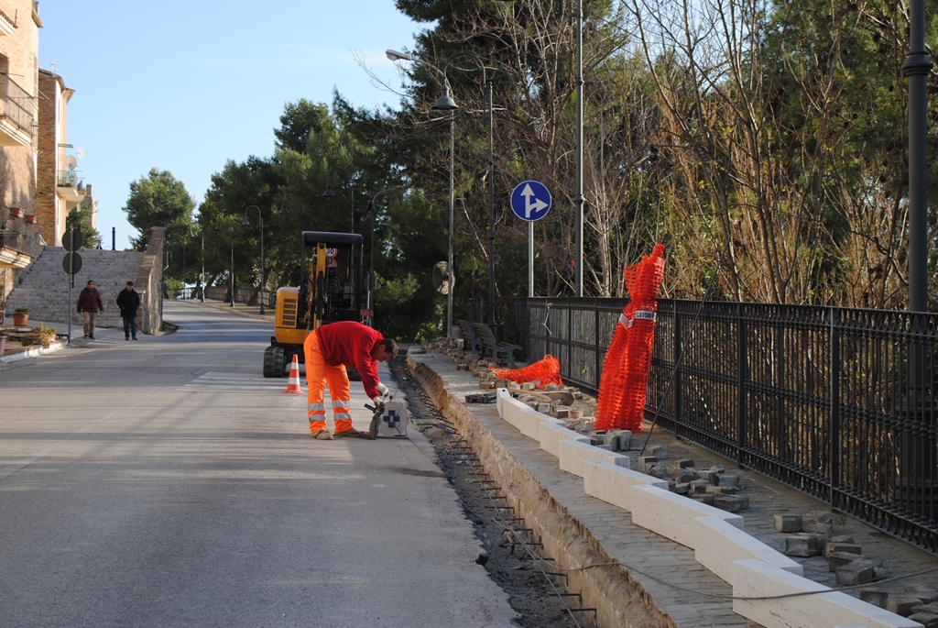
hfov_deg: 33.4
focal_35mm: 60
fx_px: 1565
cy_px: 314
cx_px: 469
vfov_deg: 22.7
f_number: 6.3
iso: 100
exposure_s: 1/160
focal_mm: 40
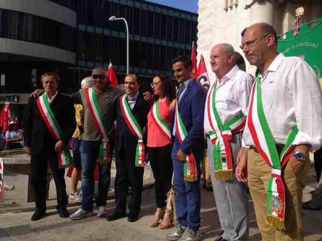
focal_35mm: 33
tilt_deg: +0.4
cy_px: 120
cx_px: 161
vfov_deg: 42.9
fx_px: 307
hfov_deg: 55.4
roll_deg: -0.6
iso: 50
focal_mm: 4.12
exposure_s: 1/1506
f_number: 2.4
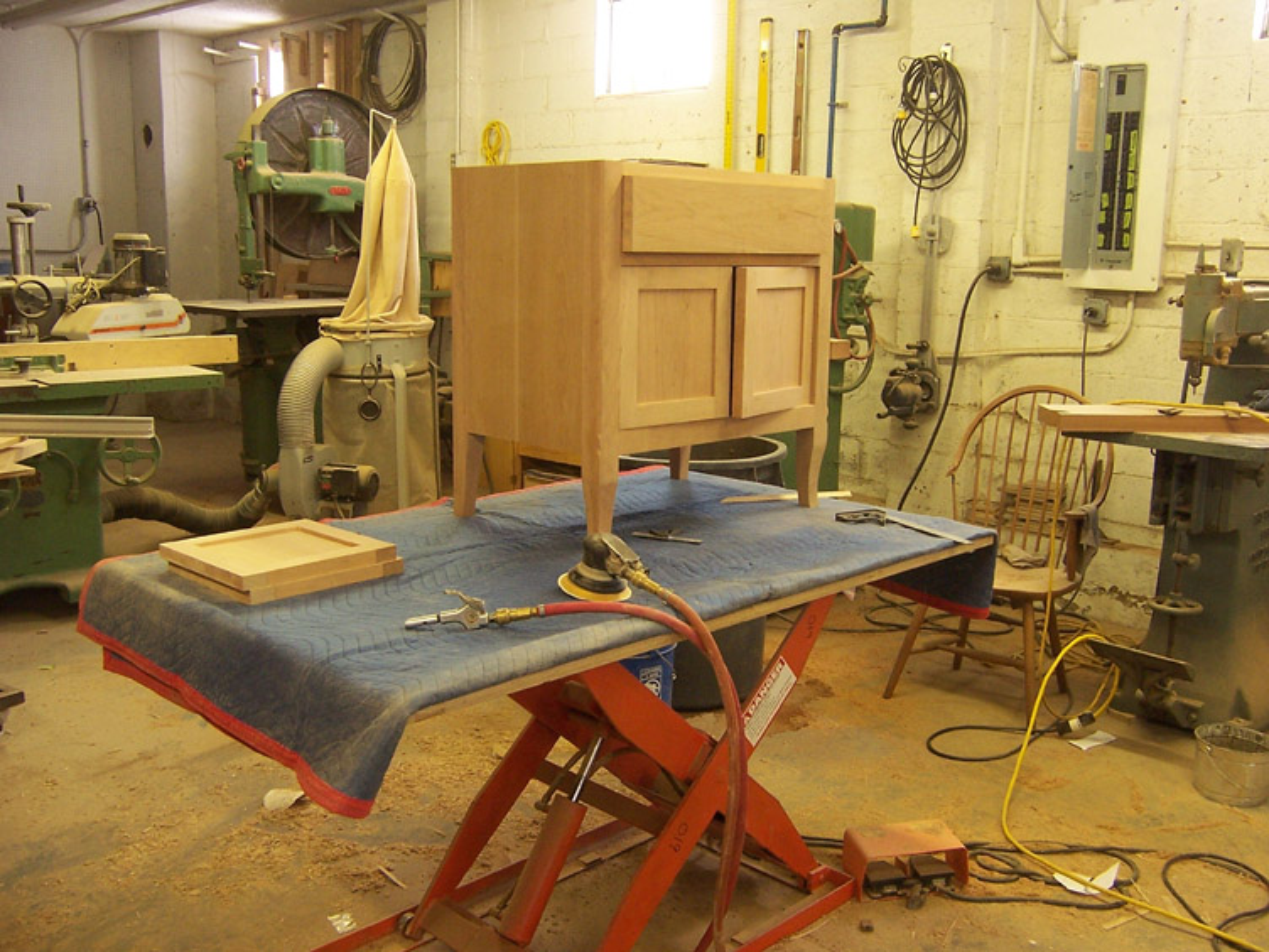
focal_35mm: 33
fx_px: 1210
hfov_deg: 55.4
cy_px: 476
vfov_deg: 42.9
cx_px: 634
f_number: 3.4
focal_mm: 5.5
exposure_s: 1/8
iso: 140
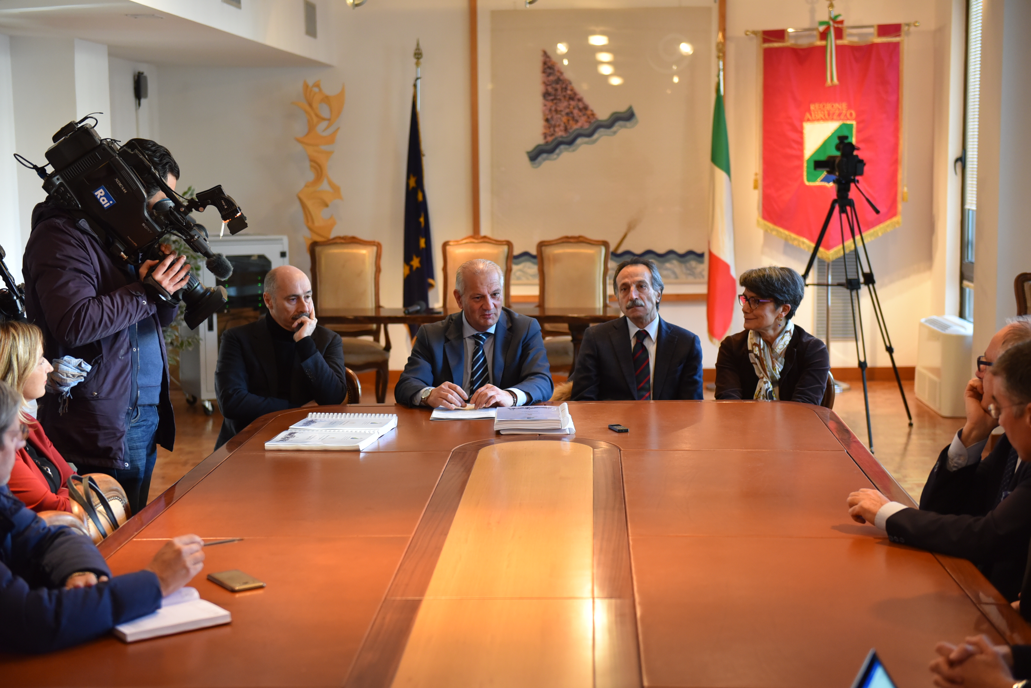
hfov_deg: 34.5
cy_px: 344
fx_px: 1662
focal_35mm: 58
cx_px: 516
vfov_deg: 23.4
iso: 2000
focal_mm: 58
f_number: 3.2
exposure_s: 1/160
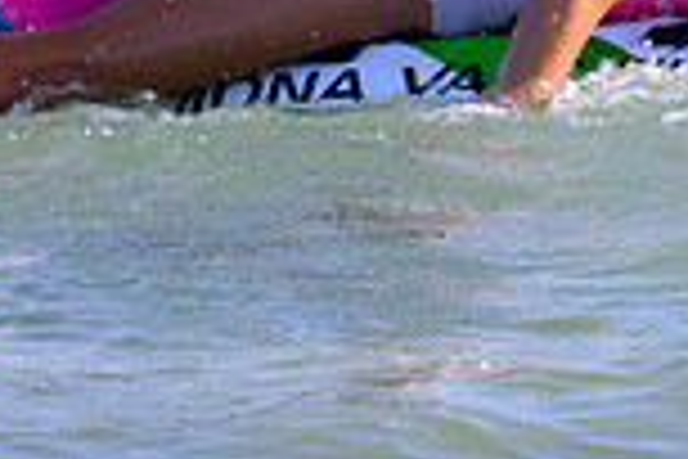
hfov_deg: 0.7
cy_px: -178
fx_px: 57959
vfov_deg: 0.5
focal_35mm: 3033
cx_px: 670
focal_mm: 800
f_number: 11
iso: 2200
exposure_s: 1/2000
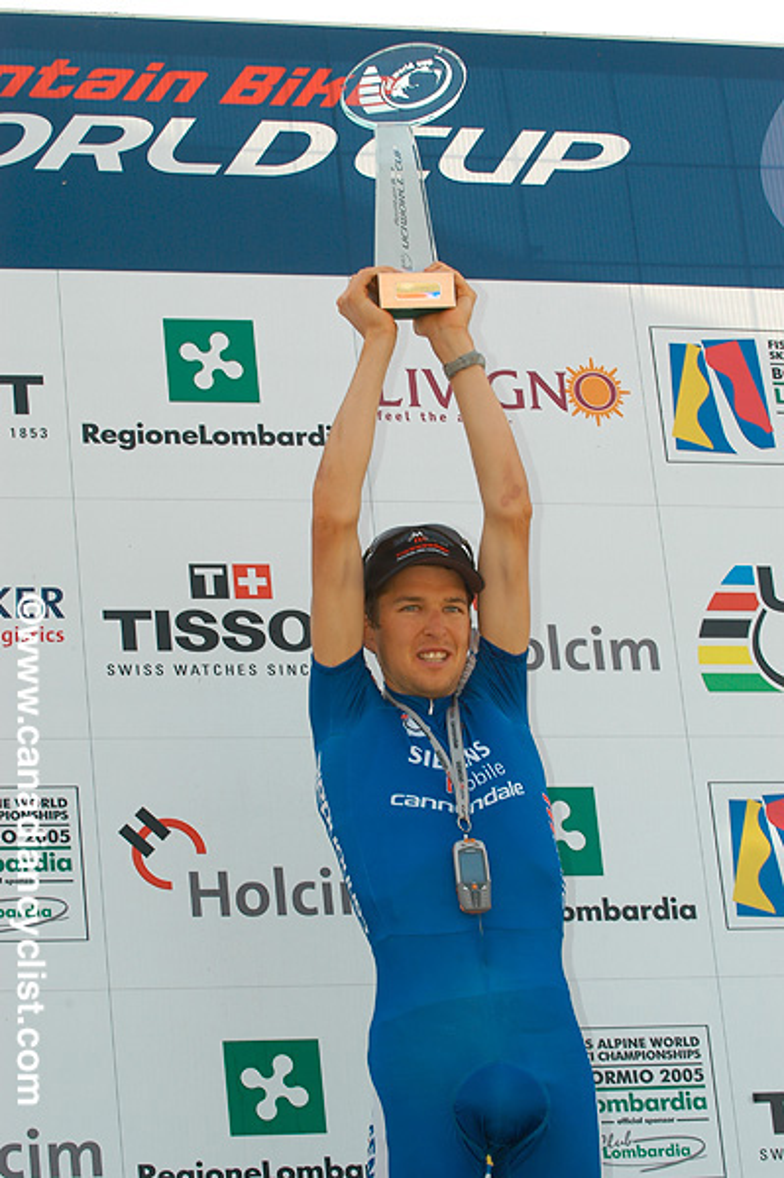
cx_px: 392
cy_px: 589
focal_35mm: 120
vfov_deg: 17.1
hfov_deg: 11.4
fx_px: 3926
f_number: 5.6
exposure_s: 1/180
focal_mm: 80
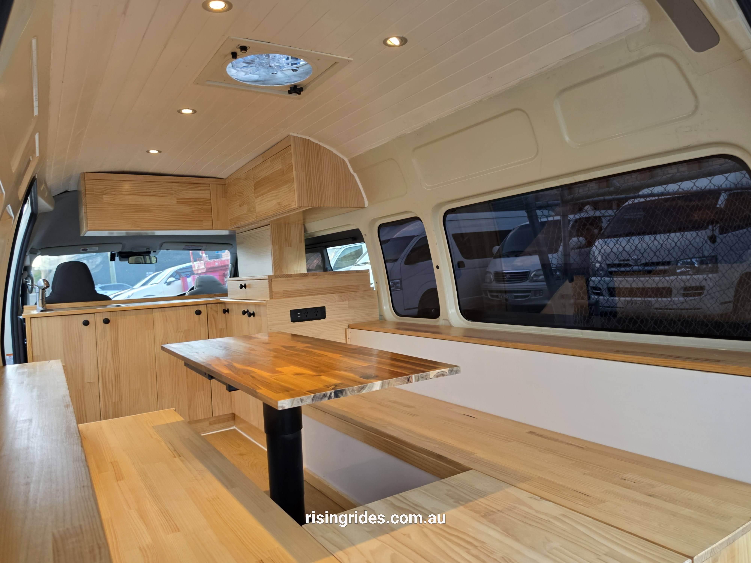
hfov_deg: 73.9
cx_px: 376
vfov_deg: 58.9
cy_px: 282
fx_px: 499
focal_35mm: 23
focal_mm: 6.5
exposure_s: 1/100
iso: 125
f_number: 1.4
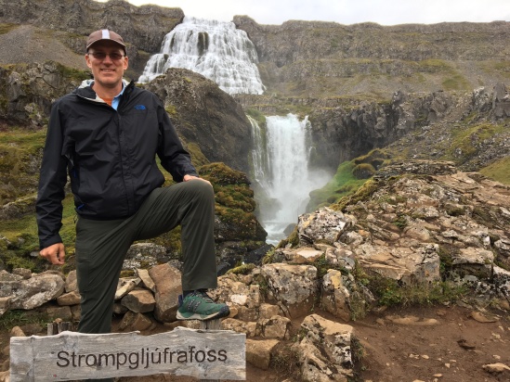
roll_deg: -0.9
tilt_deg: +3.3
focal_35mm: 29
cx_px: 255
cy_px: 191
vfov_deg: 48.2
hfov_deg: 61.6
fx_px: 427
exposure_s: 1/188
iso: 25
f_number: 2.2
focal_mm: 4.15
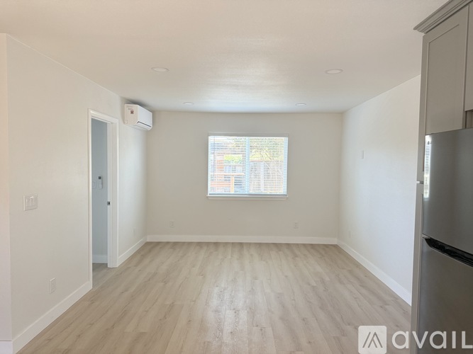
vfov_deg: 56.8
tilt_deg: -2.4
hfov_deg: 71.6
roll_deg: -0.7
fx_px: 328
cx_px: 236
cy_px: 177
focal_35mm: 24
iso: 200
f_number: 1.78
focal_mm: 6.76
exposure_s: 1/85
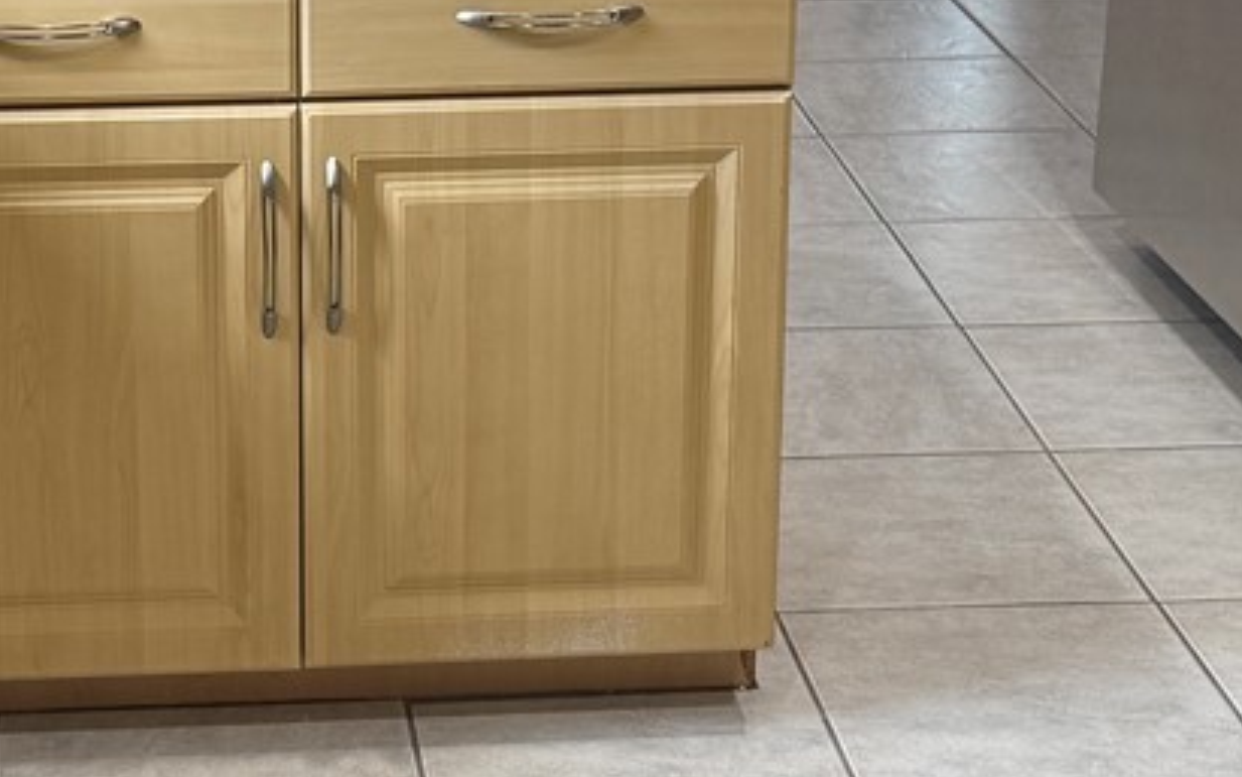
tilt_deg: -17.9
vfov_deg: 13.1
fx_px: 3351
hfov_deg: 20.9
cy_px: 109
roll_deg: -0.7
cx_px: 384
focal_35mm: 99
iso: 100
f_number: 1.78
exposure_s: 1/60
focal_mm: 6.76
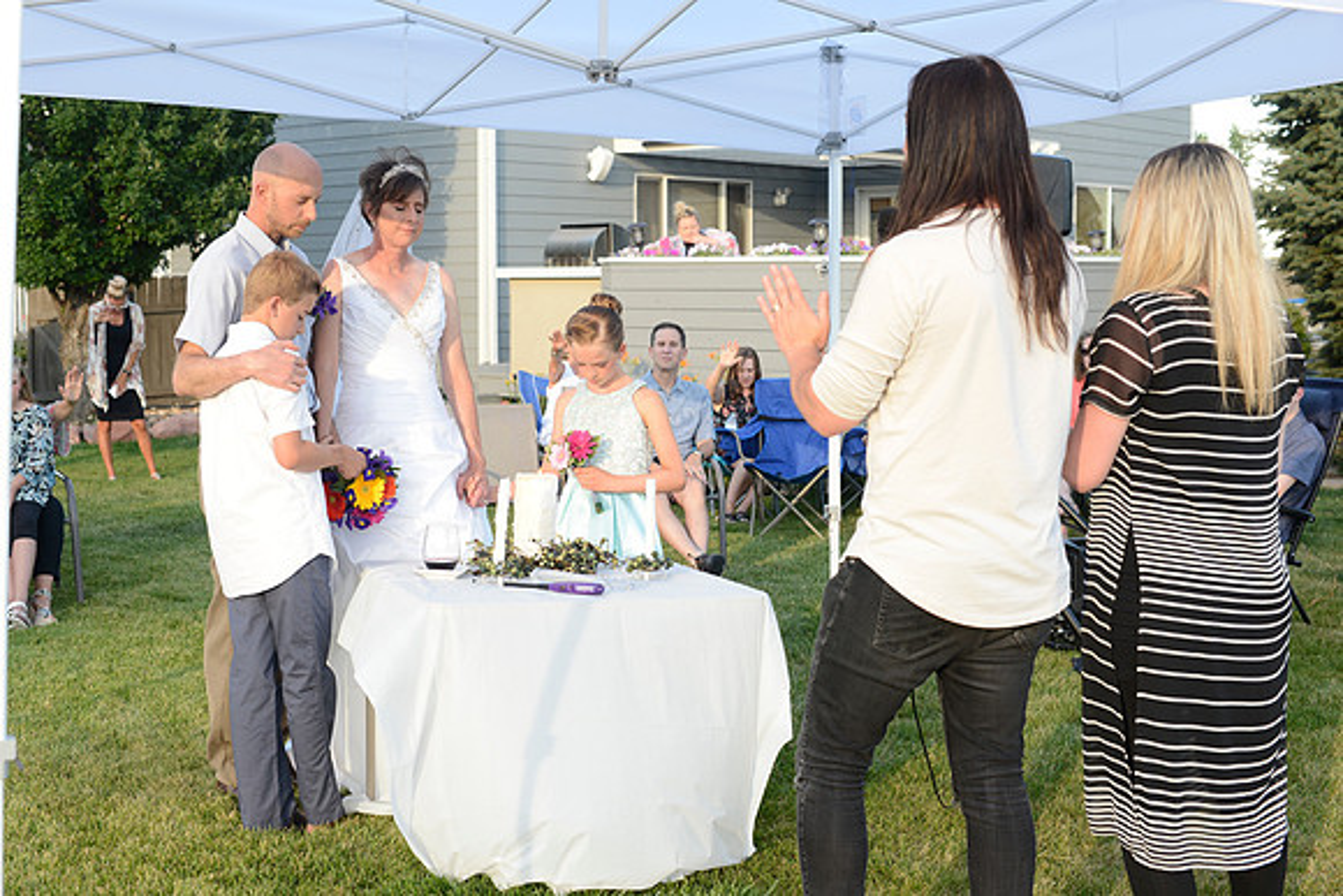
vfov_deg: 27.0
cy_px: 448
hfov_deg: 39.6
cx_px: 672
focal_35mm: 50
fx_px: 1866
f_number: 5.6
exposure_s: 1/200
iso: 400
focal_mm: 50
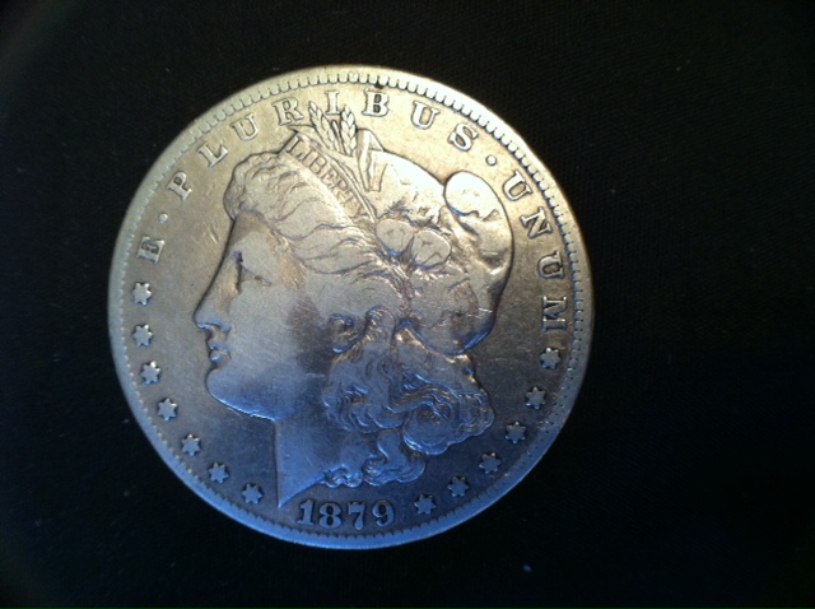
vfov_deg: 40.6
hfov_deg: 52.7
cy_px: 304
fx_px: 823
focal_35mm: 35
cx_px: 408
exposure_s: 1/15
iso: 250
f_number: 2.8
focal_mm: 3.85
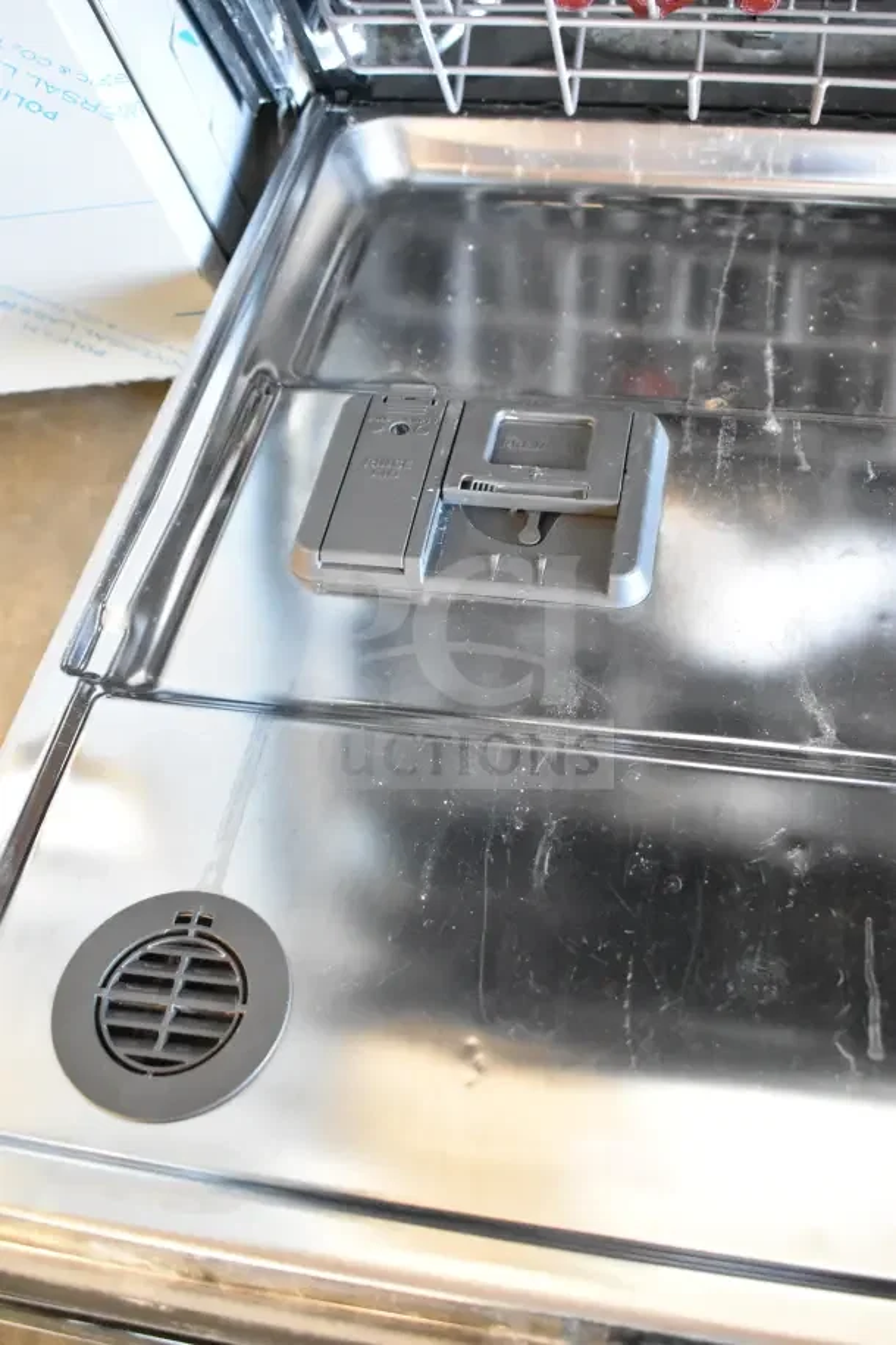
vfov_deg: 53.1
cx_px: 448
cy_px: 672
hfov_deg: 36.9
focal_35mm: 36
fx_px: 1344
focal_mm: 24
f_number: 4.5
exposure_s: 1/80
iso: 6400
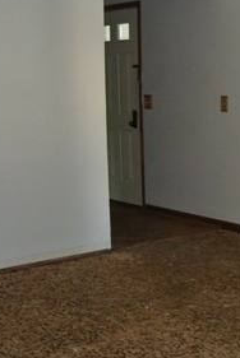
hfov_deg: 18.9
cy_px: 163
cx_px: 328
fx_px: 658
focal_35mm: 66
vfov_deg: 30.5
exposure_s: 1/60
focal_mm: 11
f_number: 3.5
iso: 560
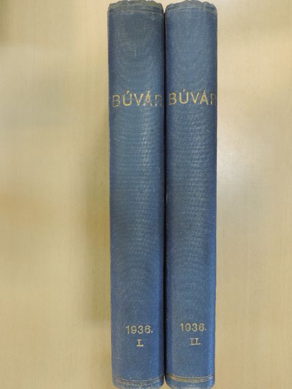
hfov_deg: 42.9
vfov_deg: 55.4
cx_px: 146
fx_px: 371
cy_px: 194
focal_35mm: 33
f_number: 4.5
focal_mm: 5.8
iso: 500
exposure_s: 1/13
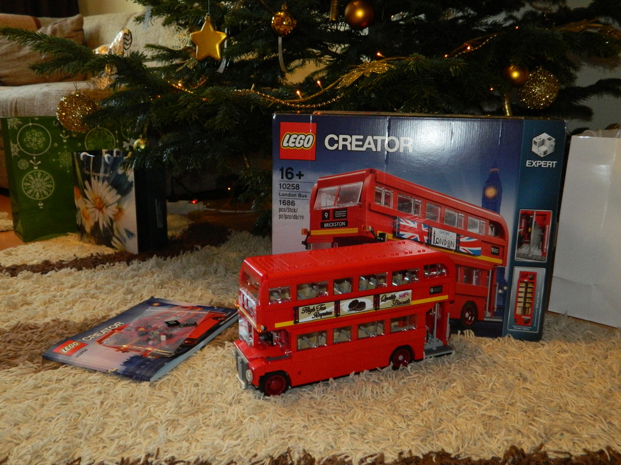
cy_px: 232
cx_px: 310
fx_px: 556
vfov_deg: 45.4
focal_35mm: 31
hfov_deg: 58.4
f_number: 3.2
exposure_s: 1/40
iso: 400
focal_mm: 5.6
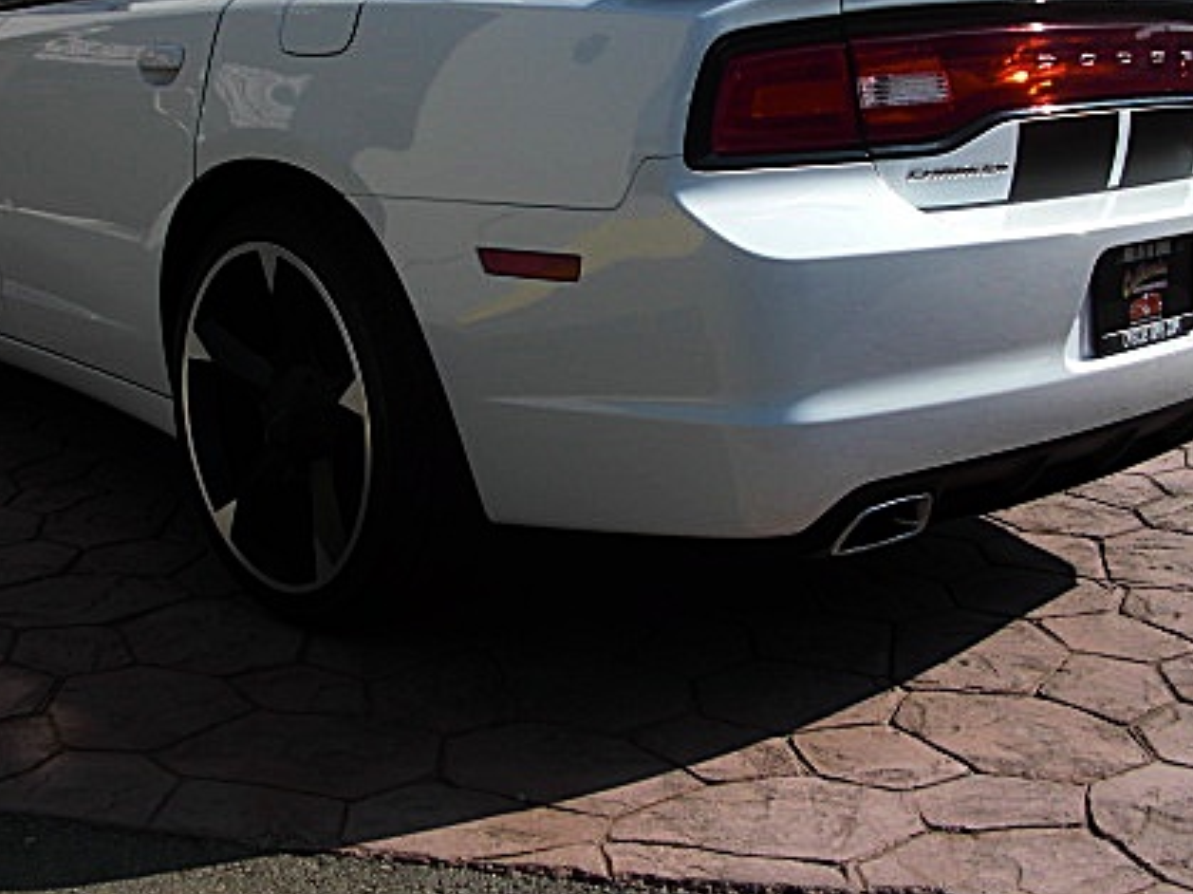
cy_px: 310
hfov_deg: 34.9
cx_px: 501
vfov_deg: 26.4
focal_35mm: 55
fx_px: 1895
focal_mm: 6.3
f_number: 2.8
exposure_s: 1/1000
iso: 50
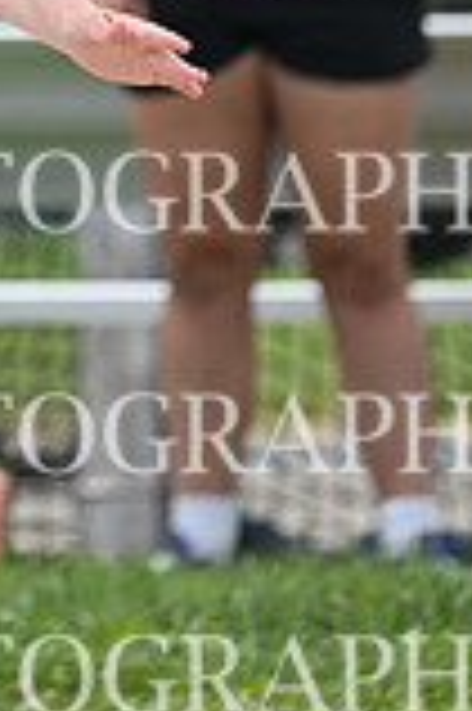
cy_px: -171
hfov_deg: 0.9
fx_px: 29030
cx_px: -317
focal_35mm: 1473
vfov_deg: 1.4
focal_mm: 400
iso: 500
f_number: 4.5
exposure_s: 1/2500
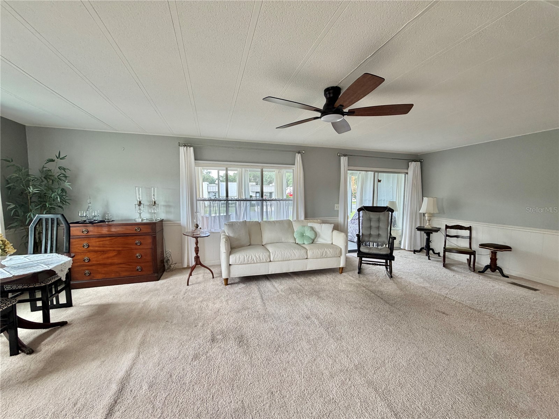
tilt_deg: -4.5
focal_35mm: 14
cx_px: 280
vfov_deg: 85.7
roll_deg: -0.1
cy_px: 210
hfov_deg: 102.1
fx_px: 226
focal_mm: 2.22
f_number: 2.2
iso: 125
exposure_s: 1/120
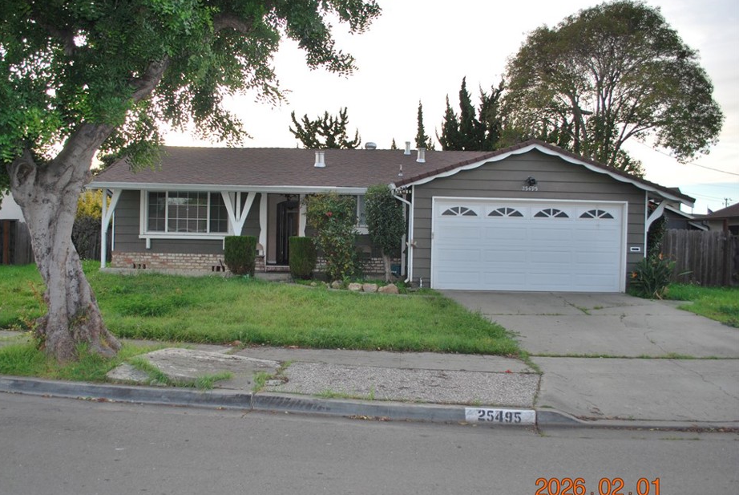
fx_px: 617
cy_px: 254
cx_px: 329
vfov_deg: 43.7
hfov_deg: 61.7
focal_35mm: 30
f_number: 4
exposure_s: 1/200
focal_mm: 18
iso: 100
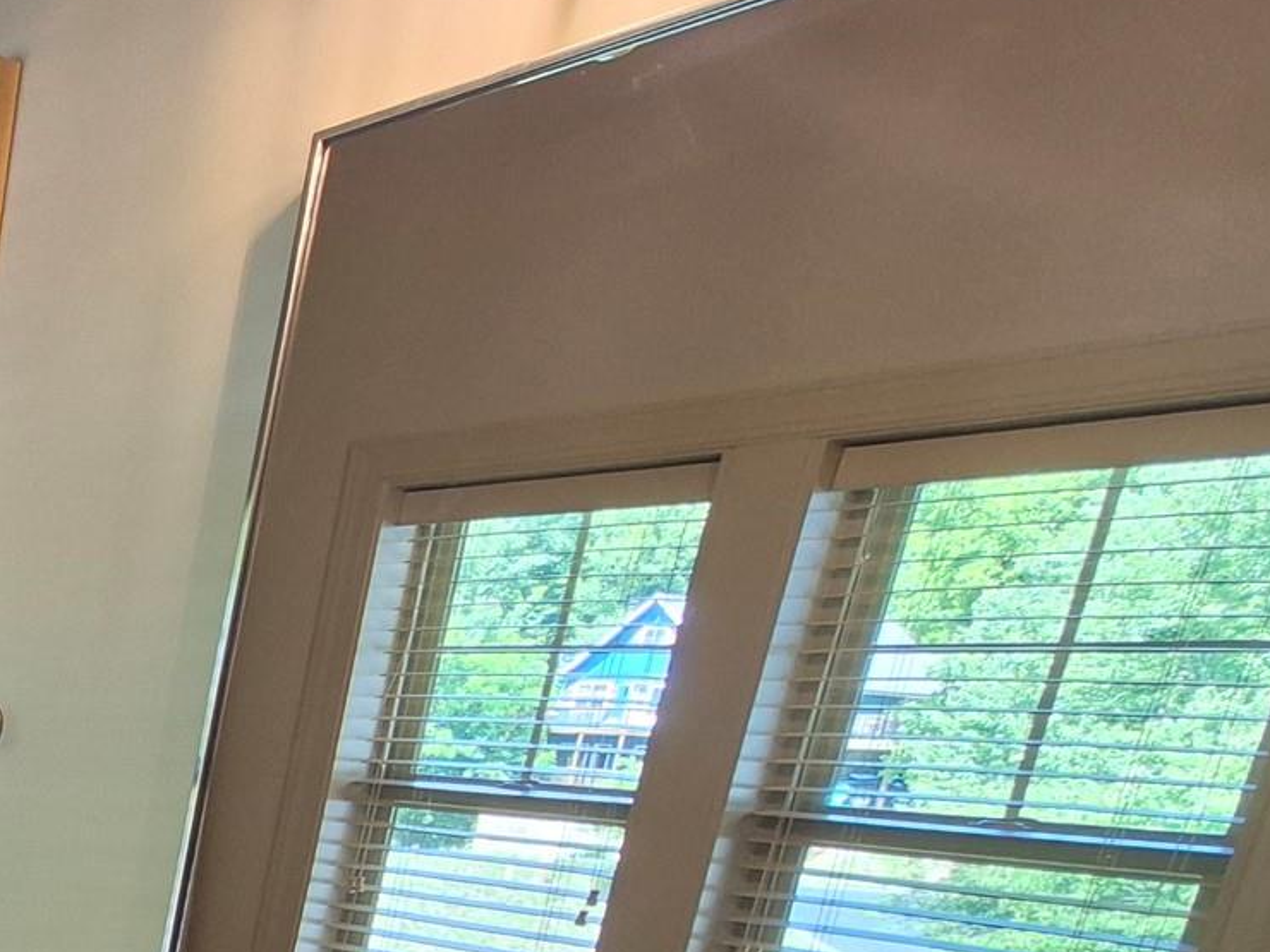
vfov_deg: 35.2
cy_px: 990
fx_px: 1321
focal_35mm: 36
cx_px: -469
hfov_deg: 33.2
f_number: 2.2
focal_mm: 1.74
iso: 160
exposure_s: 1/60
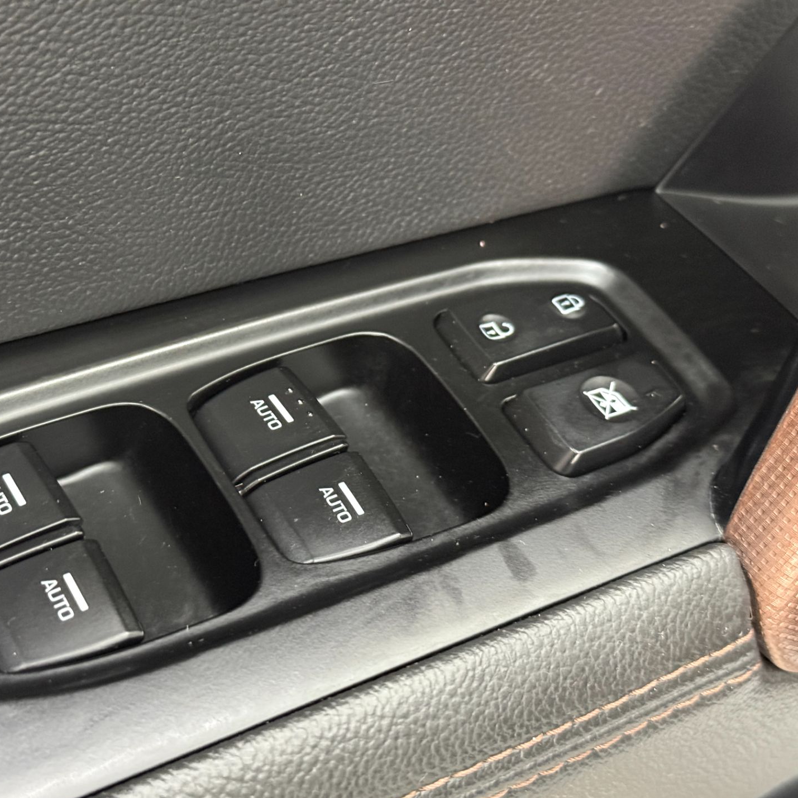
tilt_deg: -43.9
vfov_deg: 30.0
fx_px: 1487
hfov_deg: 29.9
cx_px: 307
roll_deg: -4.9
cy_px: 400
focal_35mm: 57
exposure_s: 1/30
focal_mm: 6.76
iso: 640
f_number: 1.78
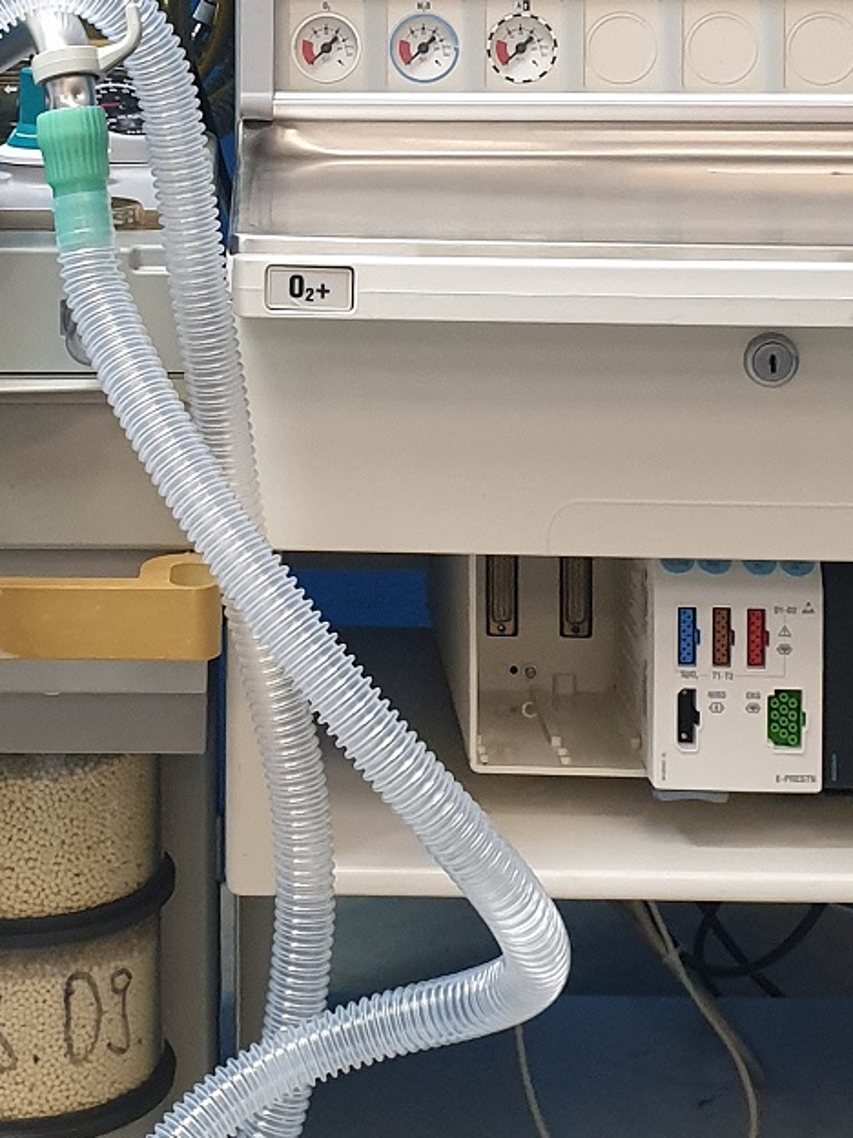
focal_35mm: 84
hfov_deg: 17.5
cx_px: 202
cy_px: 89
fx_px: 2760
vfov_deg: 22.6
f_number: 2.4
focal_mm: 4.3
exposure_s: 1/50
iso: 320
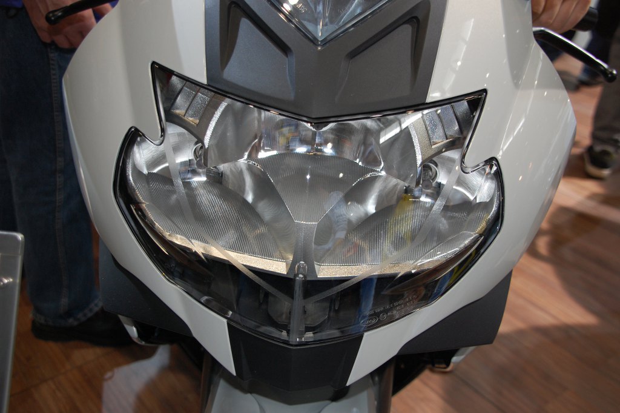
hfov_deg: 43.6
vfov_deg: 29.8
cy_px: 206
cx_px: 310
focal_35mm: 45
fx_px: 774
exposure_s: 1/60
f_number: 4.5
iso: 400
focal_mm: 30
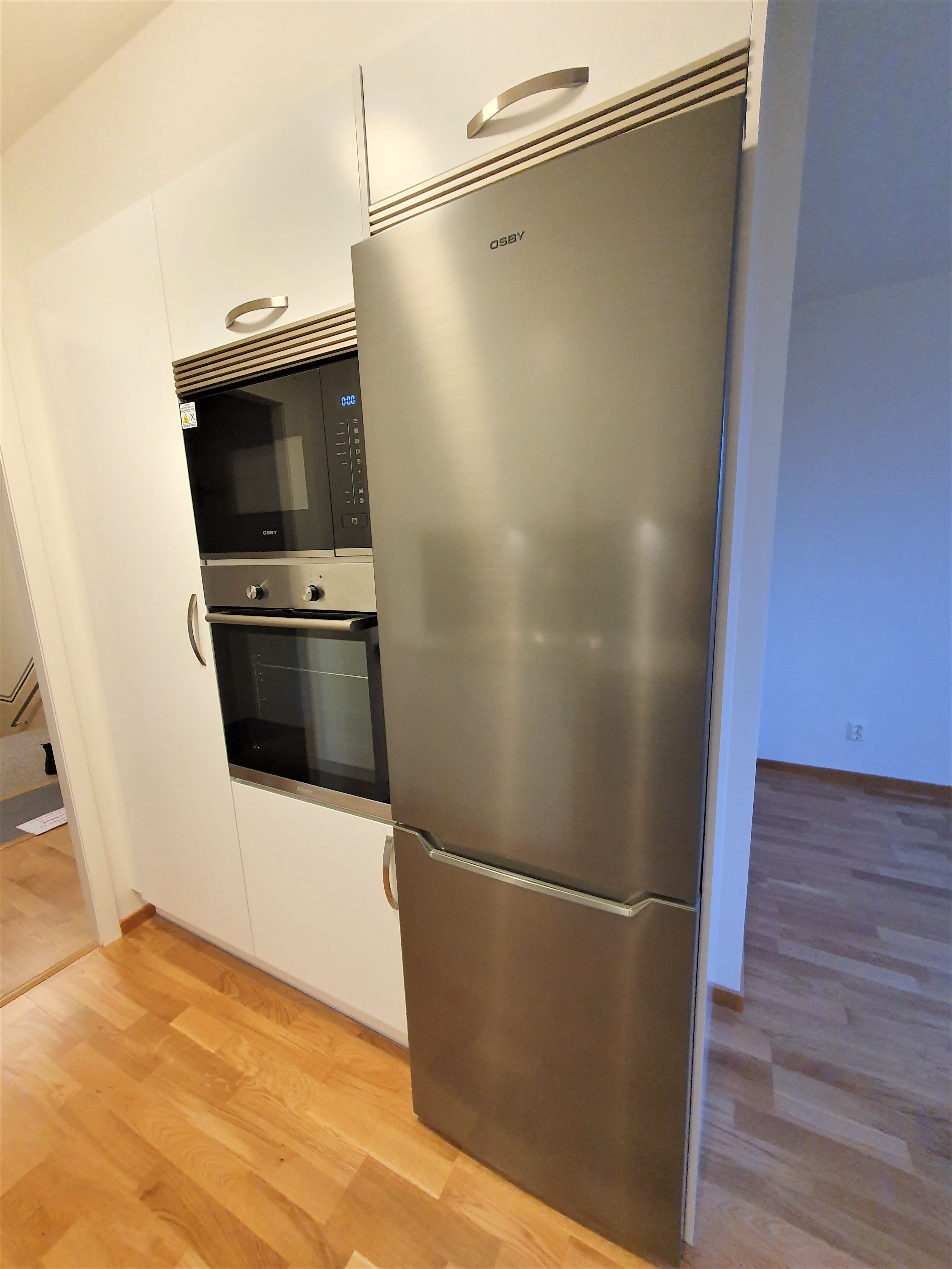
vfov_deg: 106.2
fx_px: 477
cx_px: 476
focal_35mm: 13
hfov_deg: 89.9
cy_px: 634
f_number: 2.2
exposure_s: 1/50
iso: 250
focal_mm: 1.8
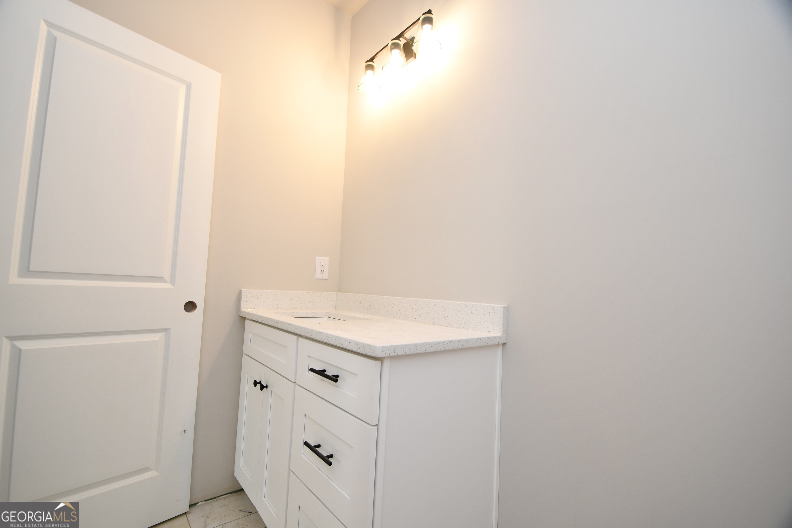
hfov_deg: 100.4
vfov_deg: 77.3
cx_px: 396
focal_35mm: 15
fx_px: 330
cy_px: 264
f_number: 4
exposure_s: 1/60
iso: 360
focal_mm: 10
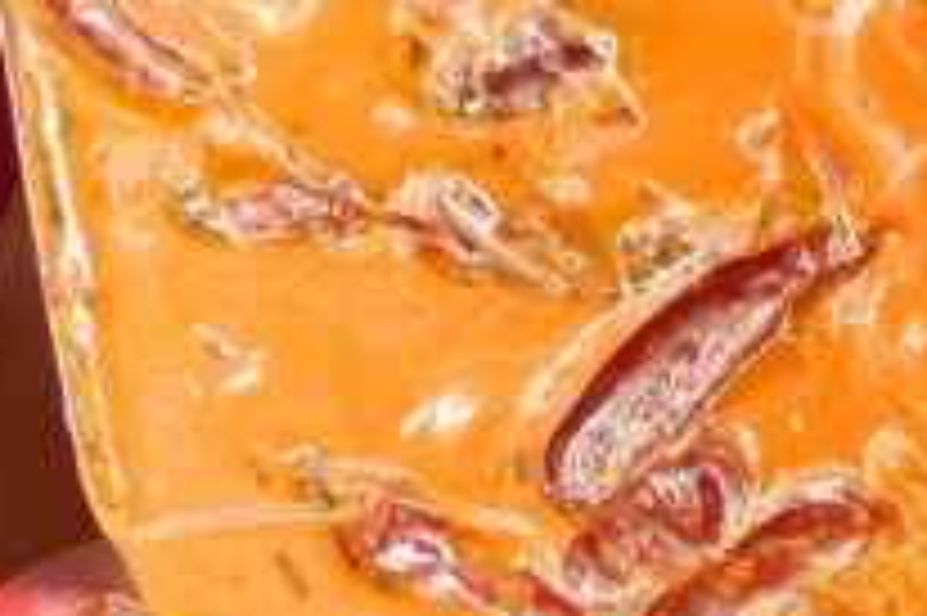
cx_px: 1768
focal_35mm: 109
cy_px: 90
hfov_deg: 15.5
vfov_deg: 12.5
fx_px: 2804
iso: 125
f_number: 1.6
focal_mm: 3.95
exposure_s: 1/33.3
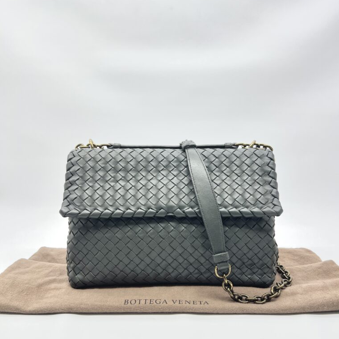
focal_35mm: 31
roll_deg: -0.1
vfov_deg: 52.3
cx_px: 171
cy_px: 194
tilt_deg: -10.7
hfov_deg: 52.5
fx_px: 343
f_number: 1.5
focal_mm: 5.7
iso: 32
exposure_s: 1/100
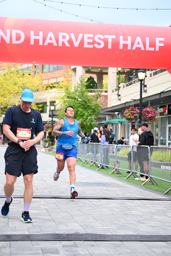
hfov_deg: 19.5
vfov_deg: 28.8
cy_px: 128
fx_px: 498
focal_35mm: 70
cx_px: 86
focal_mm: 70
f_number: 2.8
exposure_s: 1/2000
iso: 1000
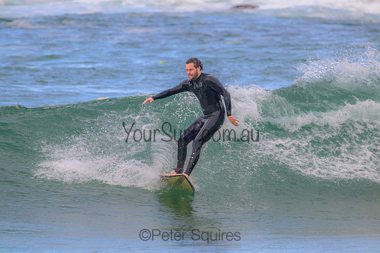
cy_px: 126
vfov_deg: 1.7
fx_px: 8446
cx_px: 190
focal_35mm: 800
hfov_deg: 2.6
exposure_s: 1/1250
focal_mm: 800
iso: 2500
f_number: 11
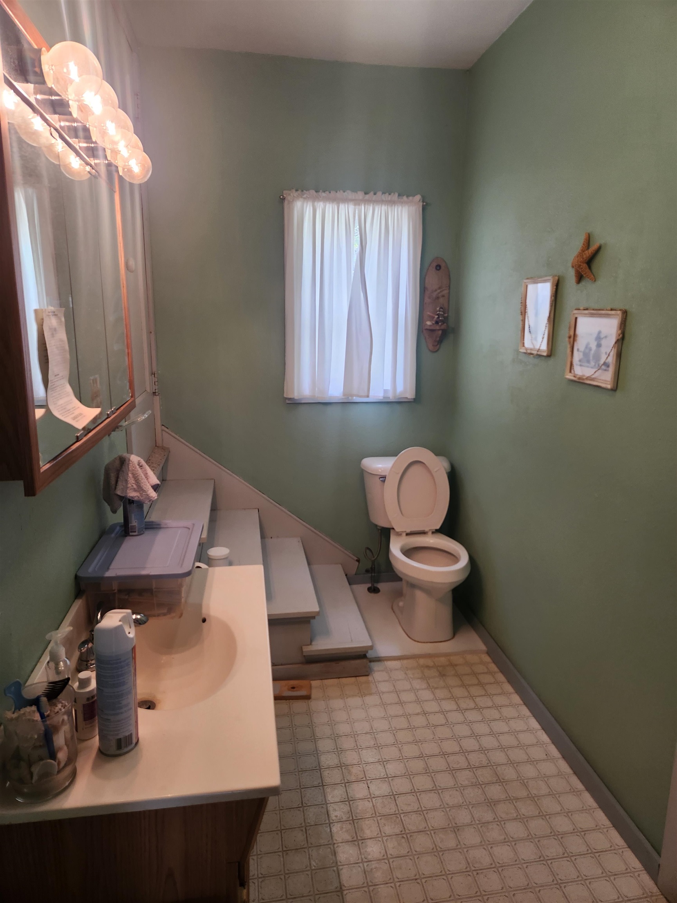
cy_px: 452
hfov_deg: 58.9
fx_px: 600
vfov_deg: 73.9
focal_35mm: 23
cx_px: 338
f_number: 1.8
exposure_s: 1/120
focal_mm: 5.4
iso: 125
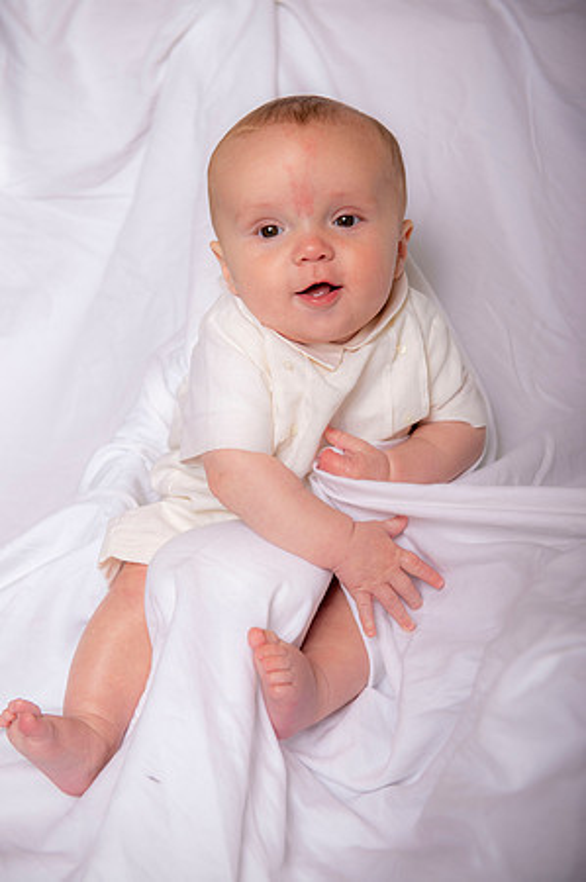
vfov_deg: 34.5
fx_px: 1419
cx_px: 293
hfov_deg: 23.3
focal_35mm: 58
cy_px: 441
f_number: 4.5
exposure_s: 1/200
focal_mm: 58
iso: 250
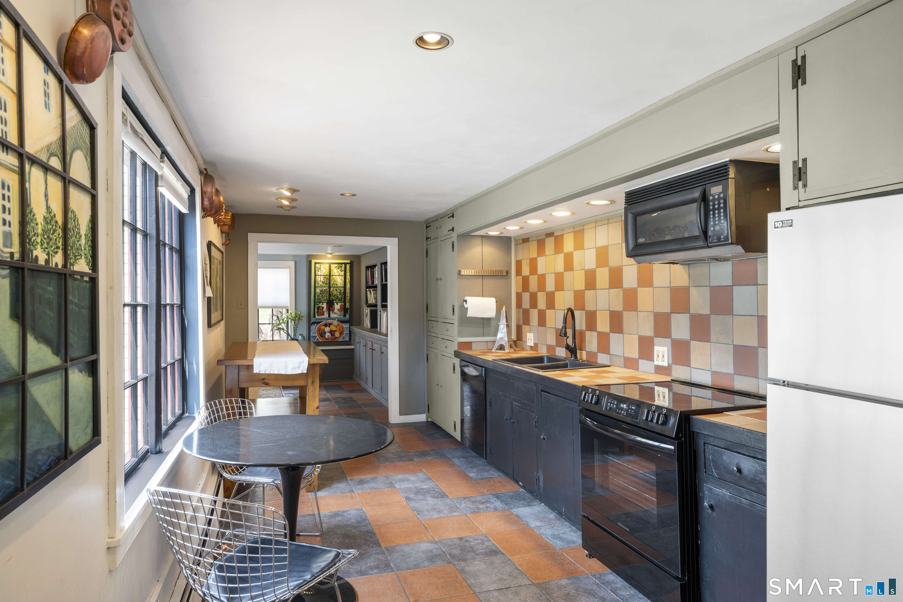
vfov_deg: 59.5
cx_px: 452
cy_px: 301
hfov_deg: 81.2
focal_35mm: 21
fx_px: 527
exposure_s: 1/6
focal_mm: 21
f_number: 9
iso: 320
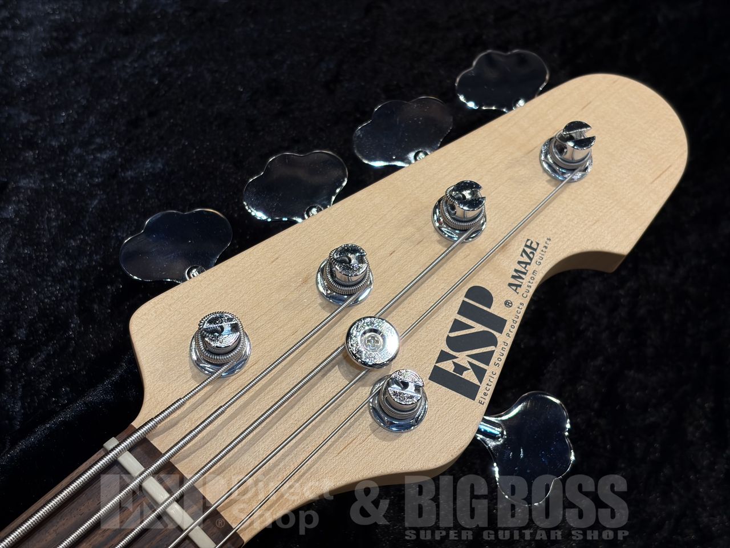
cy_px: 274
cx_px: 365
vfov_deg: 28.0
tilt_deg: -61.3
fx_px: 1097
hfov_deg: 36.8
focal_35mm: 52
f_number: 1.6
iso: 40
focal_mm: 5.96
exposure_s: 1/60
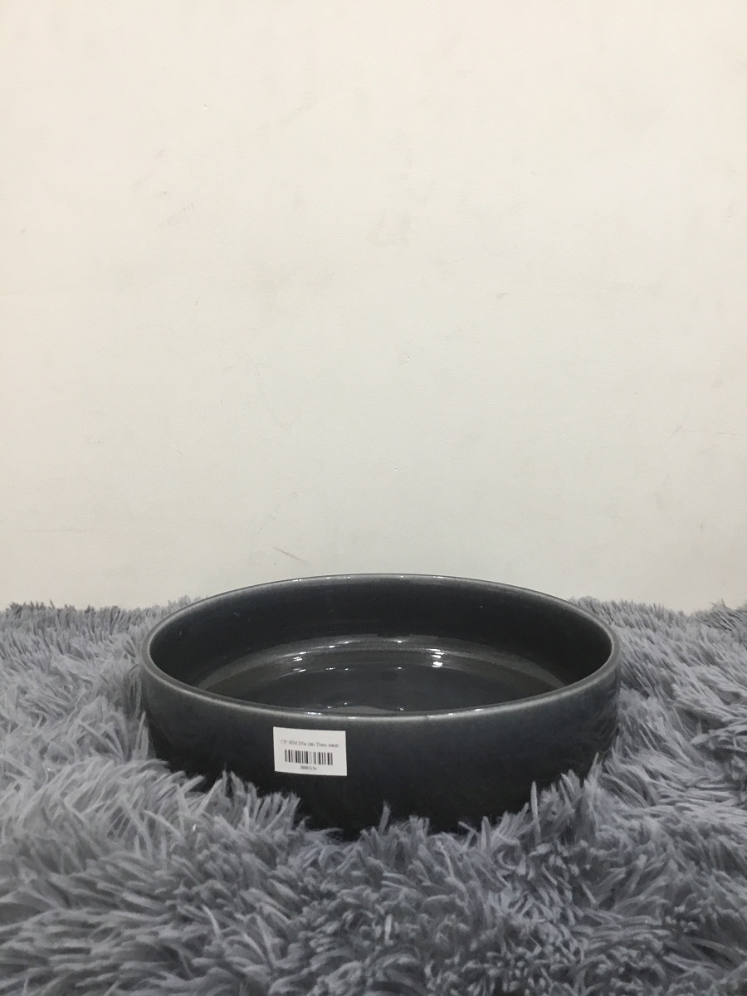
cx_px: 374
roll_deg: +1.7
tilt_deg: -10.7
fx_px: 892
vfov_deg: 58.4
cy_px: 498
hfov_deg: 45.4
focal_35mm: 31
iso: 80
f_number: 2.4
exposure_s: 1/33
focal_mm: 3.3
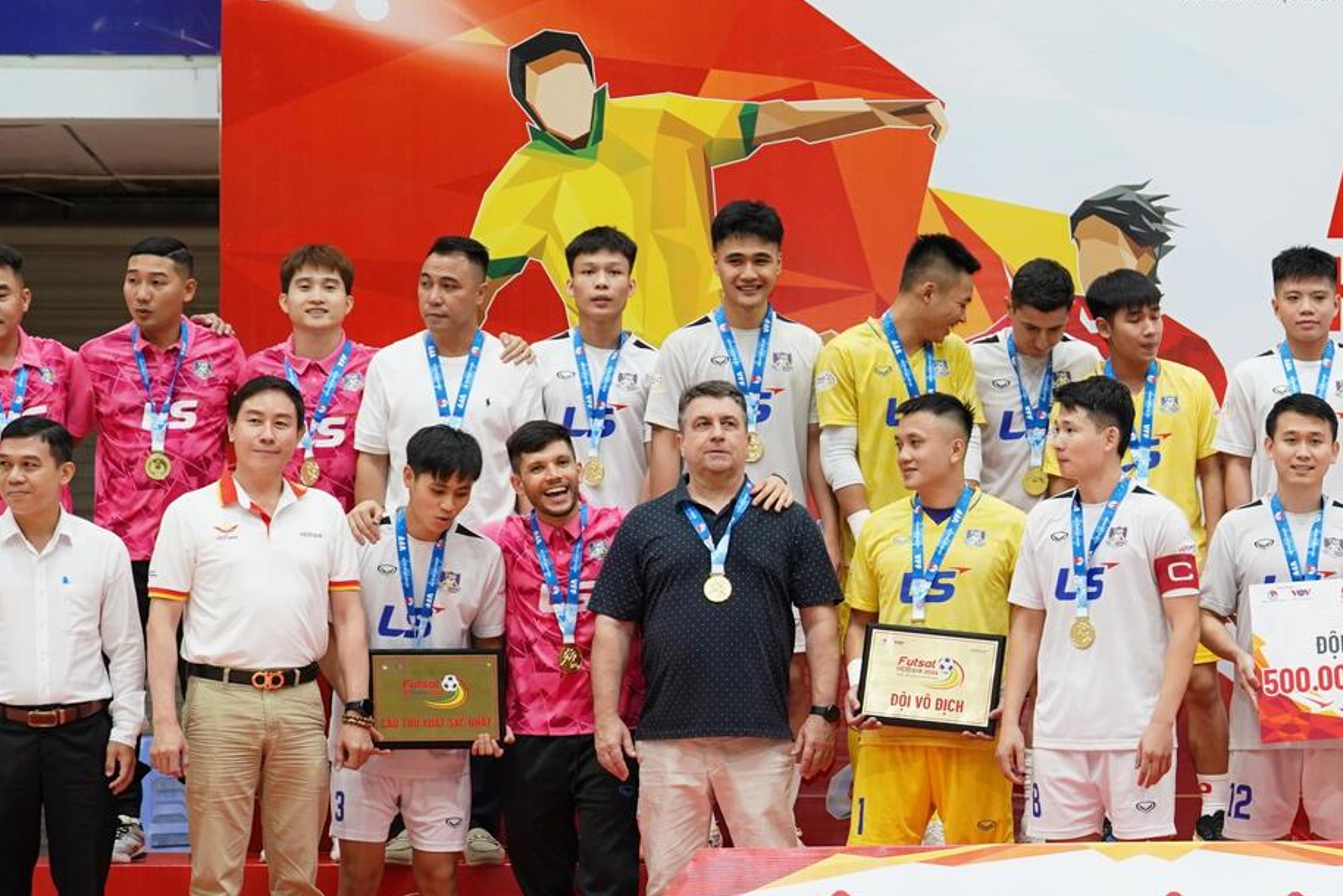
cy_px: 643
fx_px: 5485
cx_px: 1308
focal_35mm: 147
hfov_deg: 13.8
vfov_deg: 9.3
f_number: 2.8
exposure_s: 1/160
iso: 1000
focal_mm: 70
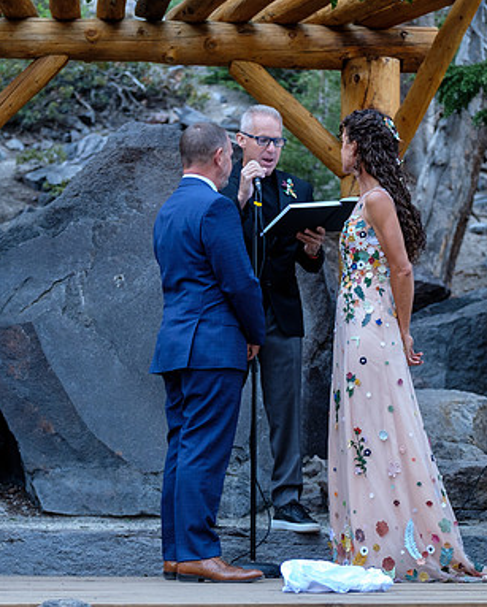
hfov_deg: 13.4
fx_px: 2069
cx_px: 252
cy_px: 305
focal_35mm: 115
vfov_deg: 16.7
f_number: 3.2
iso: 640
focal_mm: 54.1
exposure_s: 1/80
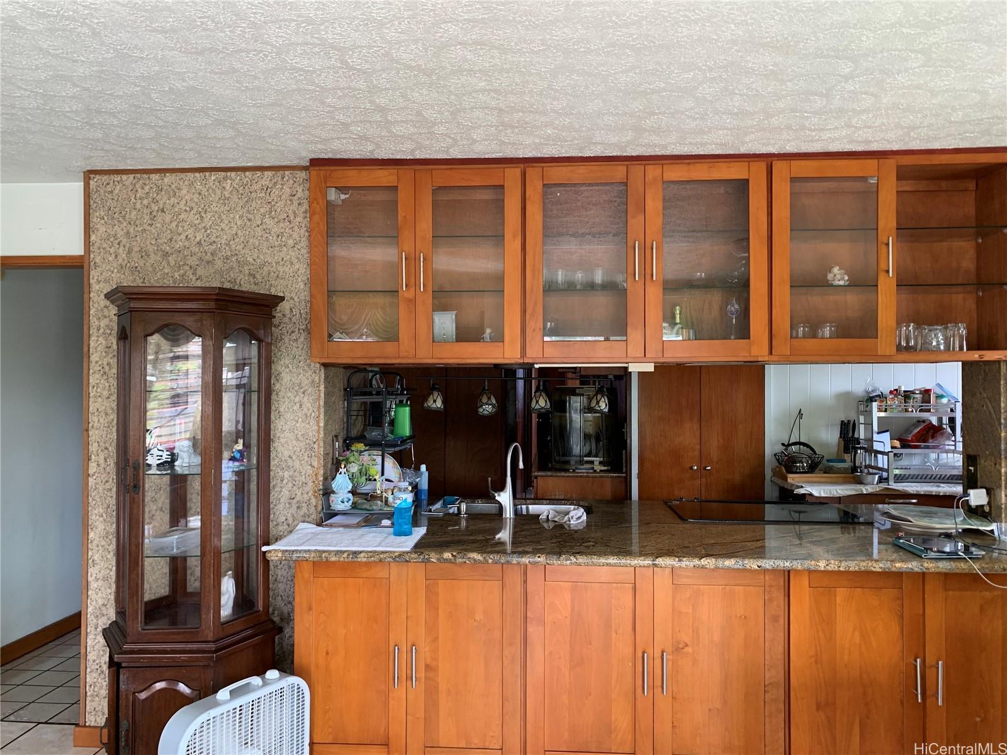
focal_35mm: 26
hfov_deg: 67.3
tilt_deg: -0.6
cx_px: 504
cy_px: 378
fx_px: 756
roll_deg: +0.1
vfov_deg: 53.1
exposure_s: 1/60
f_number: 1.8
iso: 100
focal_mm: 4.25
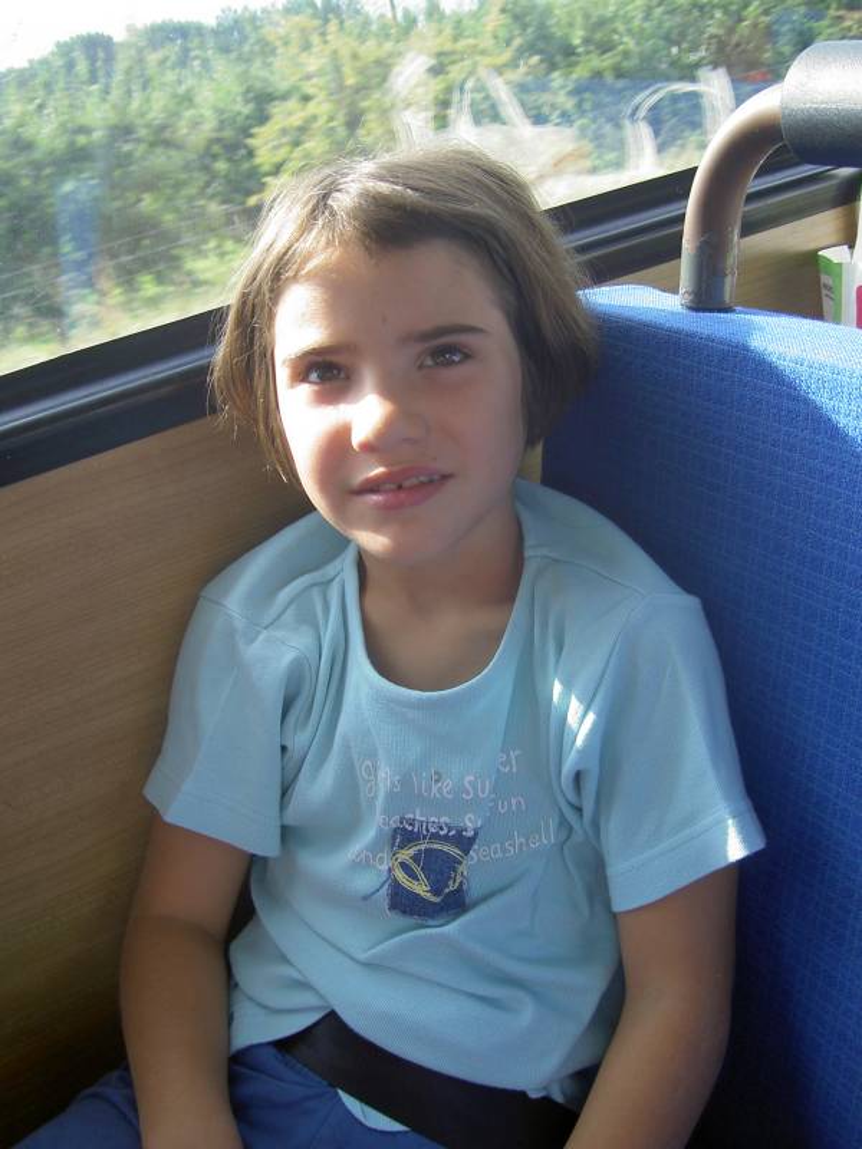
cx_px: 431
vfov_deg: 47.9
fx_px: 1295
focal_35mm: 39
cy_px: 574
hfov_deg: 36.8
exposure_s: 1/200
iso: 100
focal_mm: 8
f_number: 2.8
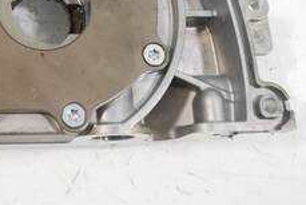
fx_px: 519
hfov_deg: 31.9
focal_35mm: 61
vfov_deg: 21.1
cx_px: 55
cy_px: -24
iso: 800
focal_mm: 14
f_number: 3.5
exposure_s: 1/60
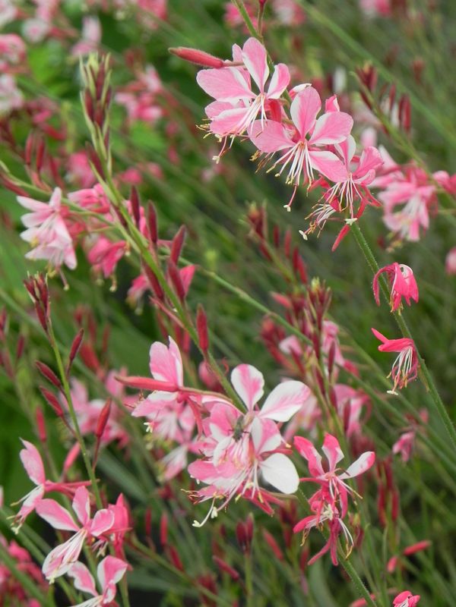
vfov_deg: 12.2
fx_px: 2845
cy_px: 304
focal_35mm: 162
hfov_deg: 9.2
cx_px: 228
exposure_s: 1/200
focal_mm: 28.8
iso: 160
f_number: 5
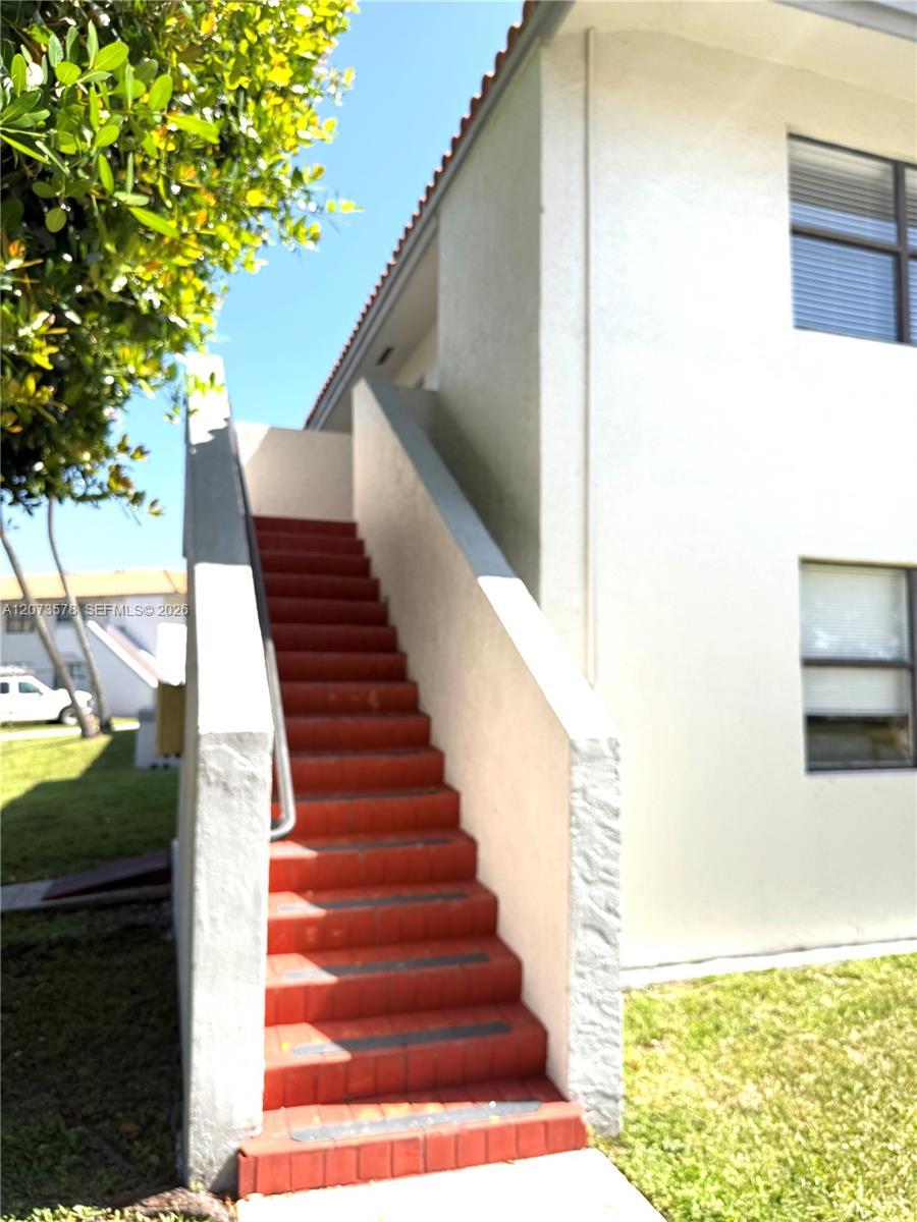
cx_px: 458
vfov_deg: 71.6
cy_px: 611
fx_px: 848
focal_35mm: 24
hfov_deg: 56.8
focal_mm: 6.76
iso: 80
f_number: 1.78
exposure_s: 1/1493
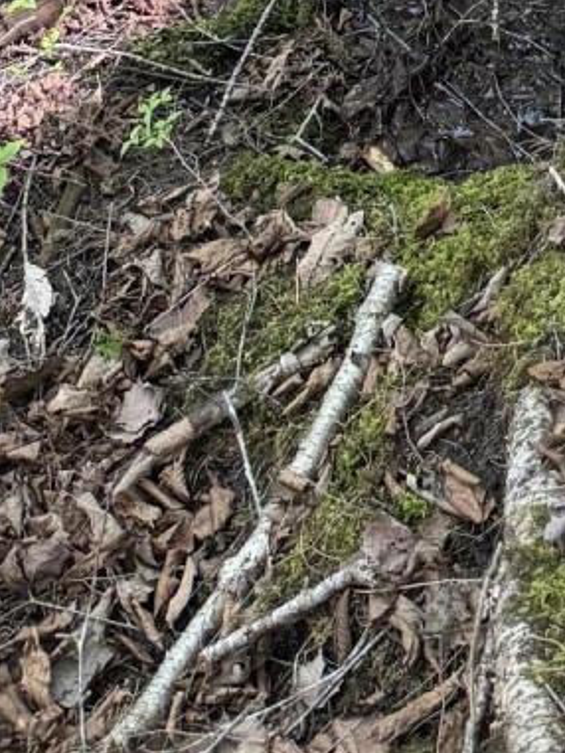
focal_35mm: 126
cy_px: -1095
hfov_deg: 10.9
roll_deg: -4.6
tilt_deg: -31.1
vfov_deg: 12.2
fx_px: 2741
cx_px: 1067
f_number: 1.78
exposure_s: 1/121
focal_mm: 6.76
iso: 160
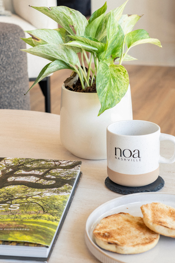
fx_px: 503
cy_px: 104
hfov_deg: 19.7
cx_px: 69
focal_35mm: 69
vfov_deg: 29.2
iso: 400
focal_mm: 50
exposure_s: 1/100
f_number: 6.3
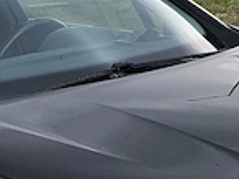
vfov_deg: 8.8
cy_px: 336
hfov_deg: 12.3
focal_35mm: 160
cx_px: 68
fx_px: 1105
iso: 80
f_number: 1.7
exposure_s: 1/180
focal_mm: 6.3
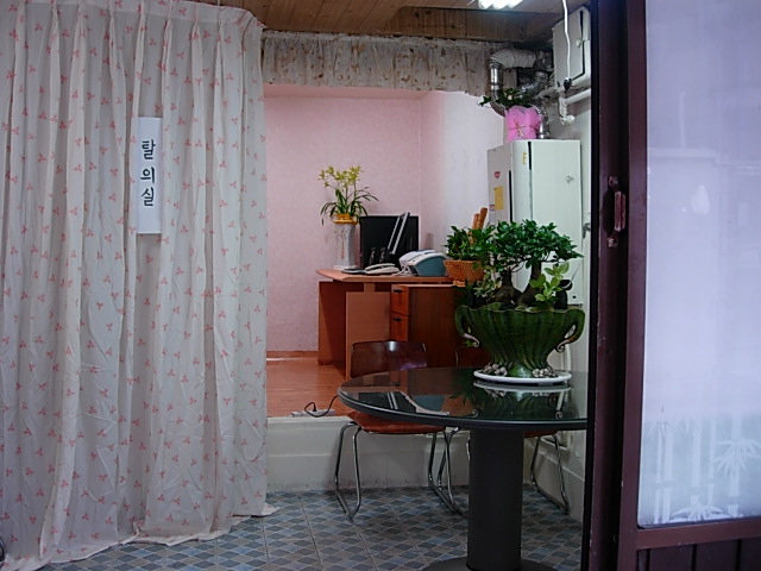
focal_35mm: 38
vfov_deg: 37.7
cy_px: 286
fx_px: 835
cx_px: 380
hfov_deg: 49.0
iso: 84
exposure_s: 1/32
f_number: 2.8
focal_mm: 7.8
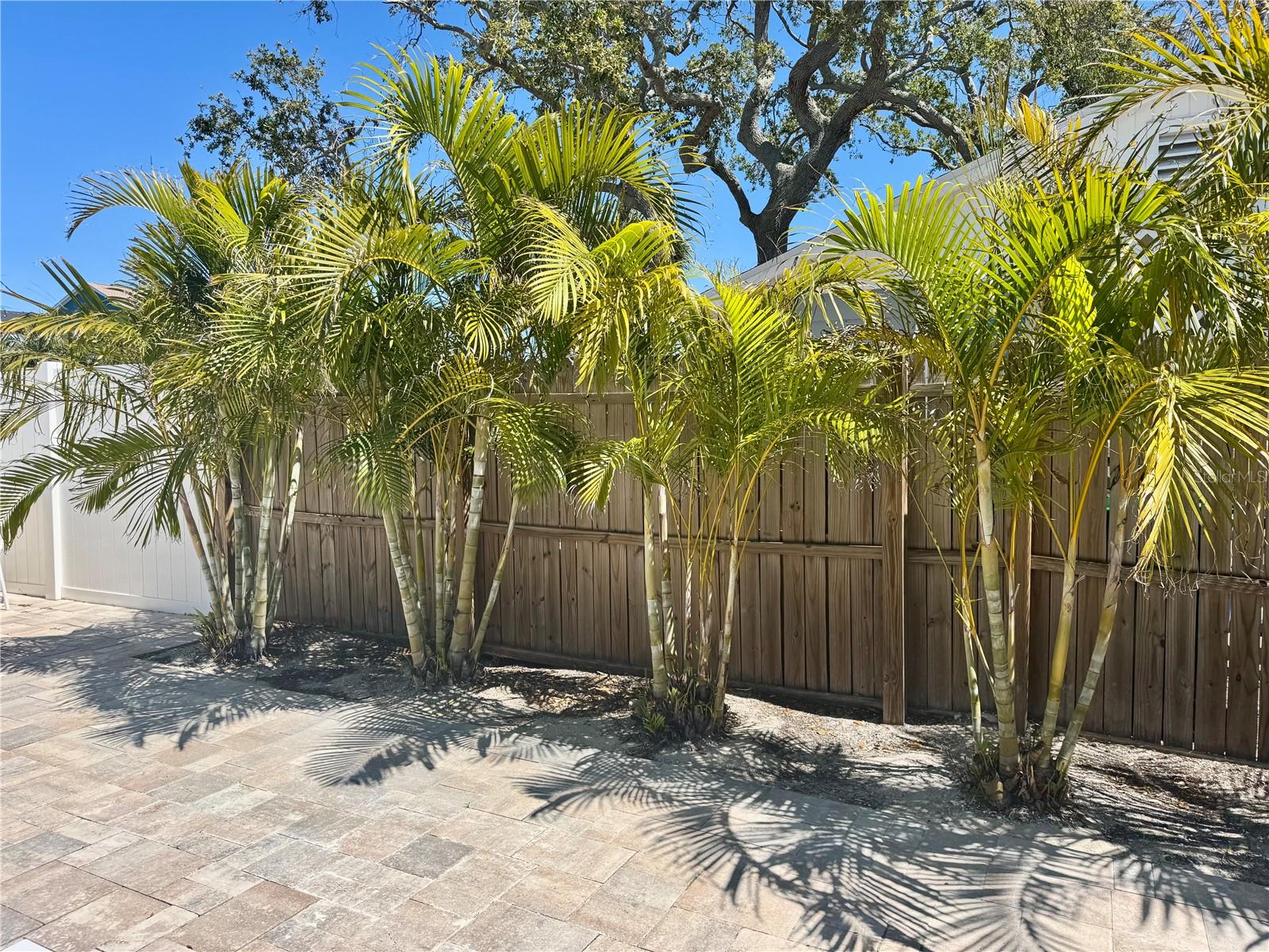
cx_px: 634
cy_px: 476
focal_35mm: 24
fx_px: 880
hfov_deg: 71.6
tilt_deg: -5.0
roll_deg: +1.5
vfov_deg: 56.8
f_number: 1.78
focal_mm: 6.76
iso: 80
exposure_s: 1/3802
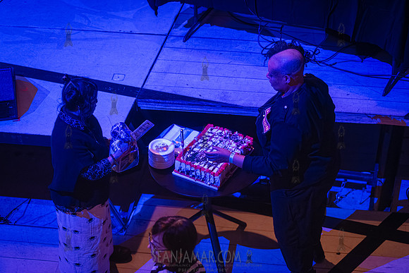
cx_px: 204
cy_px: 136
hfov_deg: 20.4
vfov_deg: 13.7
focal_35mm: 100
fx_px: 1136
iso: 8000
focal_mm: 100
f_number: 2.8
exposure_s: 1/200
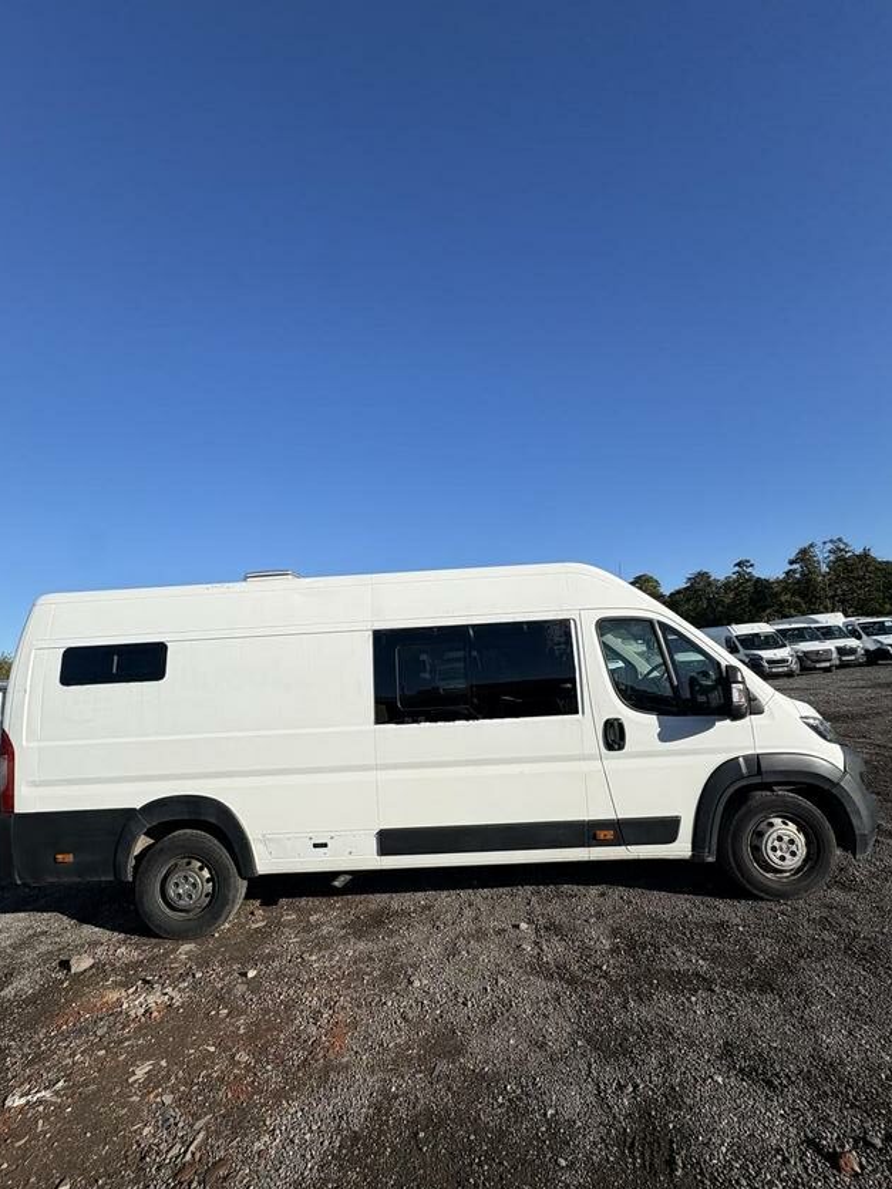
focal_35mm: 15
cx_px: 442
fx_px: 515
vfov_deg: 98.1
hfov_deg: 81.7
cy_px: 626
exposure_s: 1/3390
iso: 50
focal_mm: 2.22
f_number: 2.2
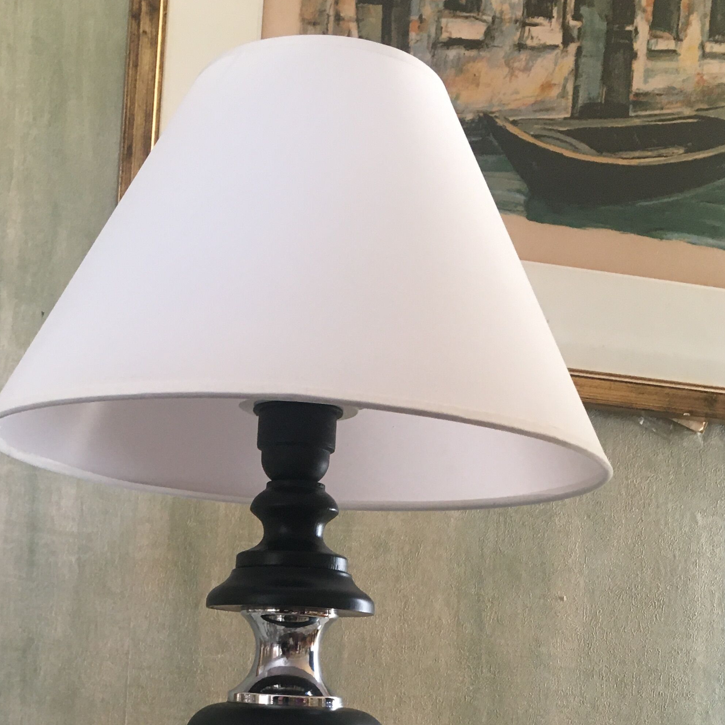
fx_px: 1232
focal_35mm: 52
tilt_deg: -0.2
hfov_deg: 32.4
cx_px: 219
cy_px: 668
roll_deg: -4.3
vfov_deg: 31.1
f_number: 2.2
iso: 125
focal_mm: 4.15
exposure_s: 1/33
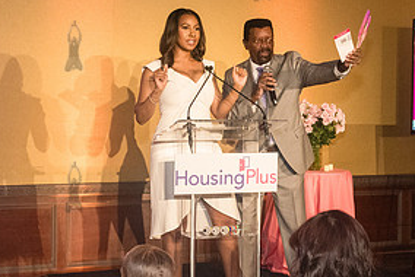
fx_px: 842
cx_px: 262
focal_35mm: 73
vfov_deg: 18.7
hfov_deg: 27.6
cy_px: 116
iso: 6400
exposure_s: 1/200
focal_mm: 35
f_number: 4.5
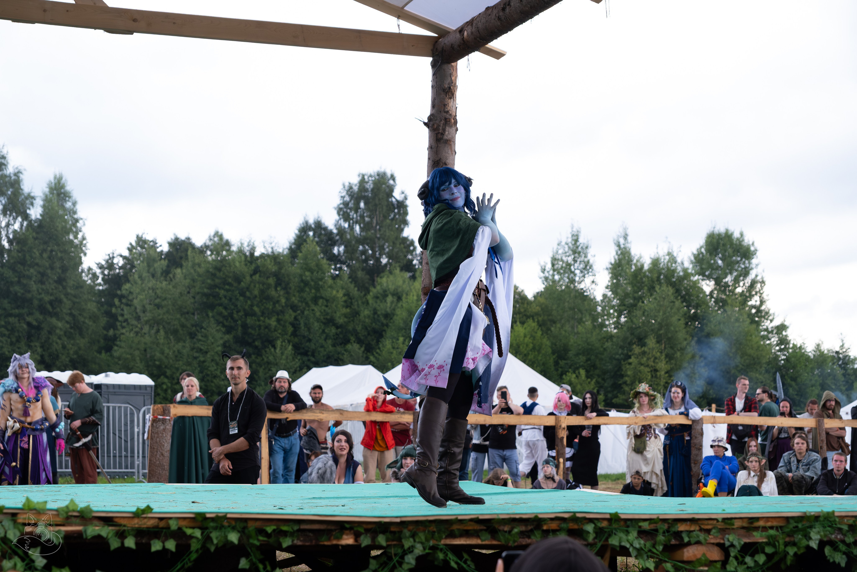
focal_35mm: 62
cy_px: 286
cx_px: 428
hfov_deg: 32.4
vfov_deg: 21.9
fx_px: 1476
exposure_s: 1/640
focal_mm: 41.4
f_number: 3.6
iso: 800
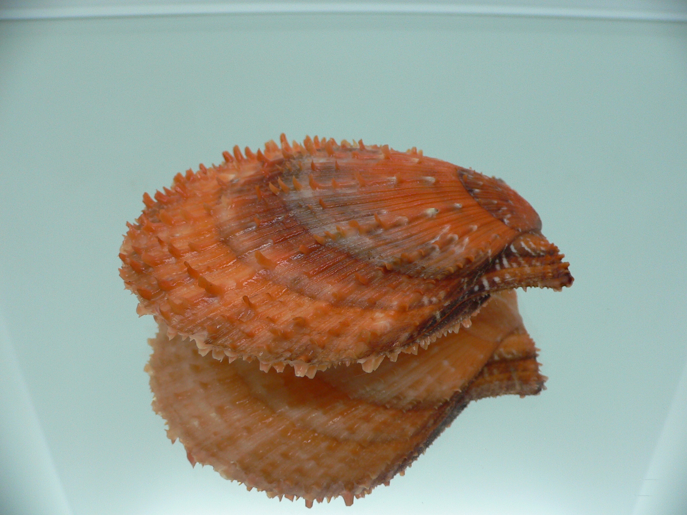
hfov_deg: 52.6
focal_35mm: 35
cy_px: 258
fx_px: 695
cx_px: 344
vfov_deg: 40.7
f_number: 2.8
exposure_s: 1/60
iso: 100
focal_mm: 4.6
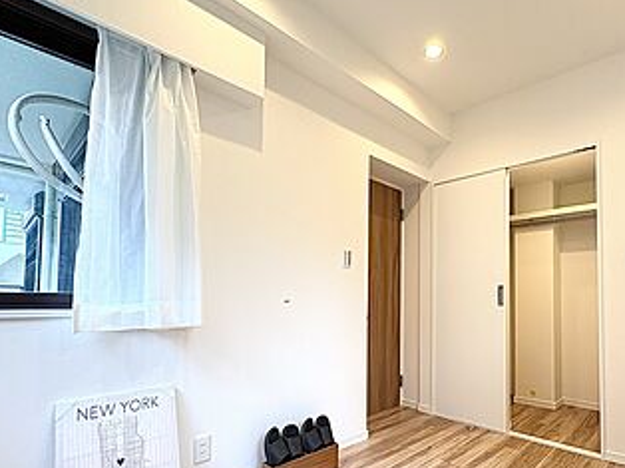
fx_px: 361
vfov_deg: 65.2
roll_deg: +0.0
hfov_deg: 81.2
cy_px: 285
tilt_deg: +1.7
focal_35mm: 20
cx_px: 360
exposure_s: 1/99
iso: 200
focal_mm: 2.22
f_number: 2.2
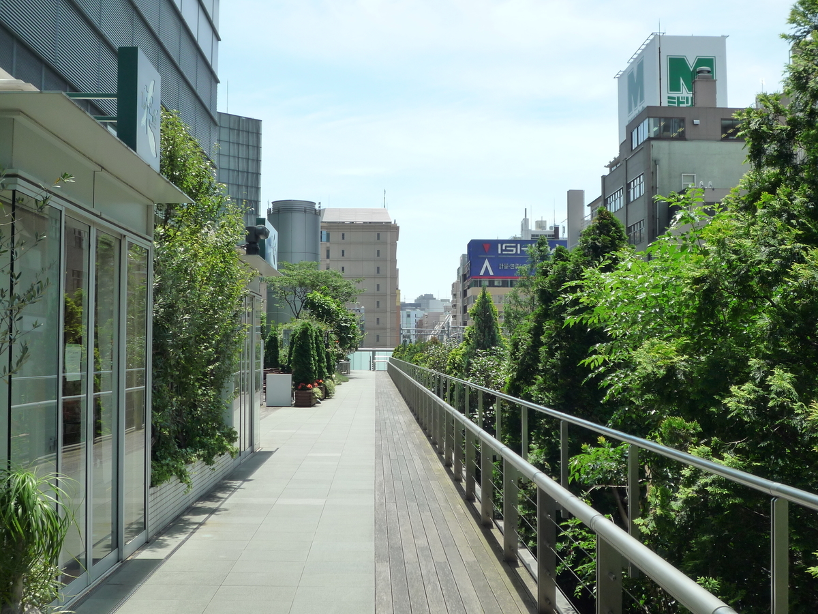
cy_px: 307
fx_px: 1040
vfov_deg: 32.9
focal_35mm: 44
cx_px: 409
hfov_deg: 42.9
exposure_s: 1/400
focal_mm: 7.8
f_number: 4.3
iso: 160
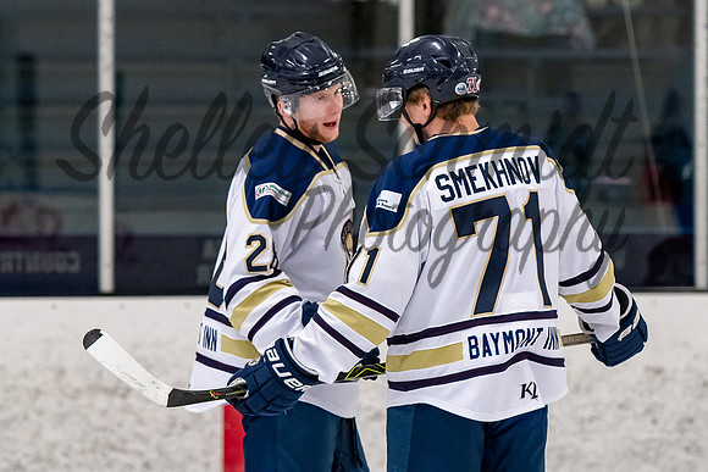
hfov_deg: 6.1
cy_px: 174
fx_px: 6601
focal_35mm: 336
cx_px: 366
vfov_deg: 4.1
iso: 2500
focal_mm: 150
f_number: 3.2
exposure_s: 1/800
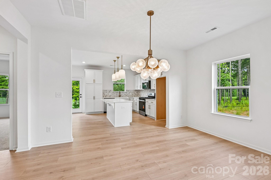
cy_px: 90
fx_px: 120
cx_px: 136
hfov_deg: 96.7
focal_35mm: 16
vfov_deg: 73.7
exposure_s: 1/20
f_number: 8
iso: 100
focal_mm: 16
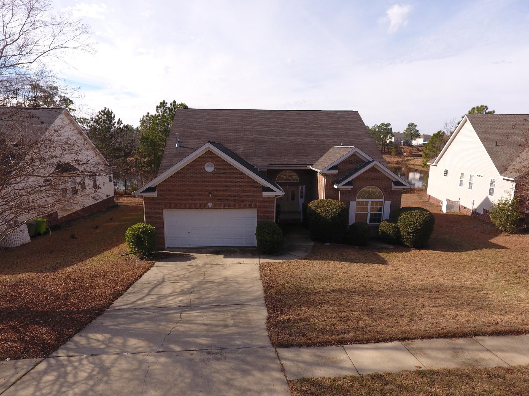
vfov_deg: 66.0
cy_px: 198
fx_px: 306
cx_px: 264
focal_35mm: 20
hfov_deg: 81.7
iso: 100
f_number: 2.8
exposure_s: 1/654
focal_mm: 3.61
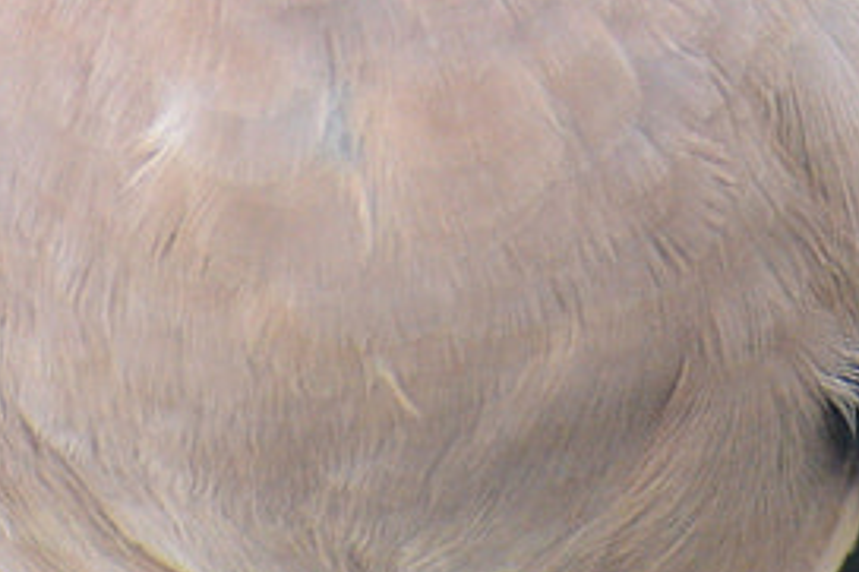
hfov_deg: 0.8
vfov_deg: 0.5
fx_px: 63191
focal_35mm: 2650
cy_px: -506
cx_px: 644
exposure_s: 1/160
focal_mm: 300
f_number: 6.3
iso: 800
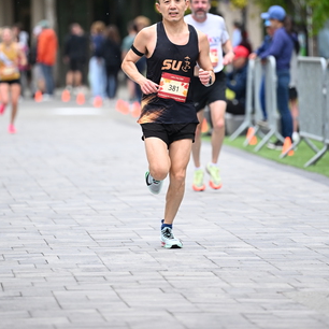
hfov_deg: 6.6
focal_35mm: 267
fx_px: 2871
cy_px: 116
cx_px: 168
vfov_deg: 6.6
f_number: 2.8
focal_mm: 175
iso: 1250
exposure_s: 1/1250
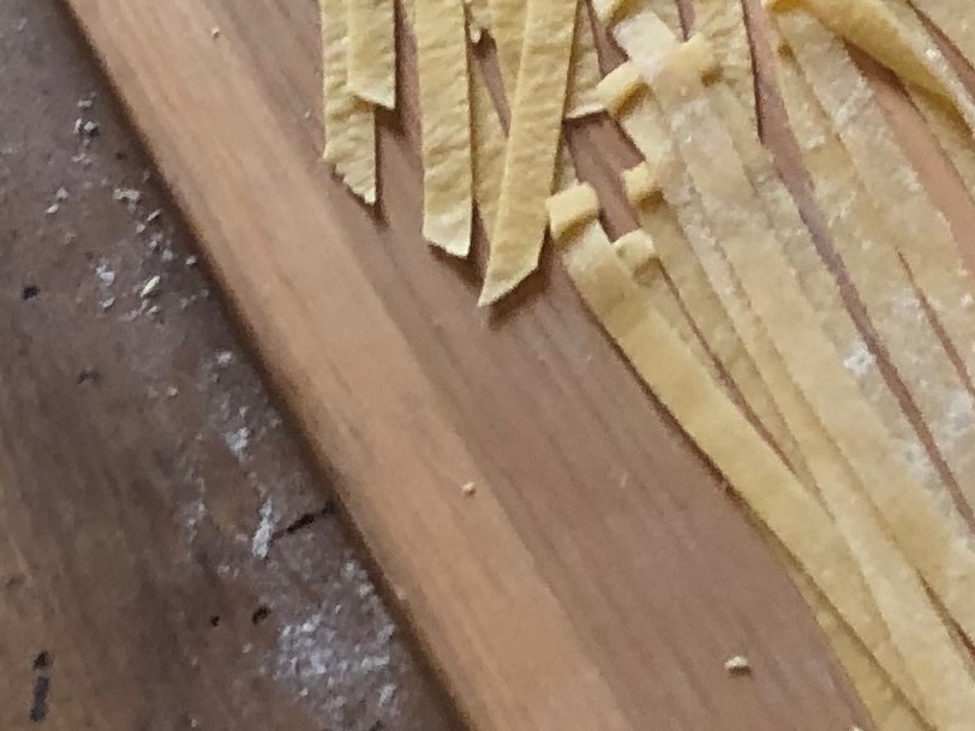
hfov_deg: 13.9
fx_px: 3915
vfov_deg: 9.6
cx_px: 1095
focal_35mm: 139
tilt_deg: -45.0
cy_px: -970
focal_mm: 3.99
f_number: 1.8
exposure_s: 1/24
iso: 40
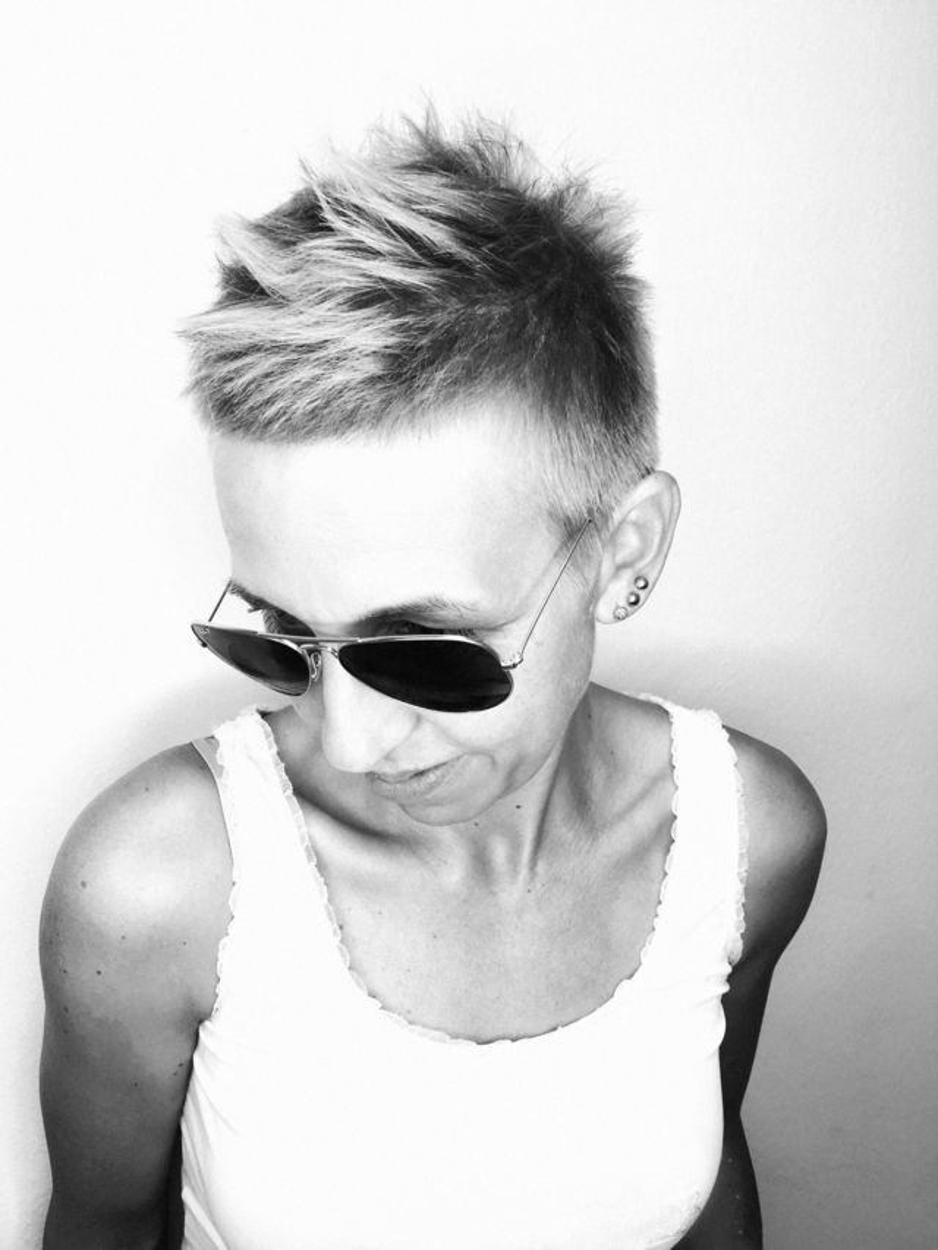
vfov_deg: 61.7
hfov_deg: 48.2
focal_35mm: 29
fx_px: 1048
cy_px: 625
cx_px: 469
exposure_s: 1/100
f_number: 2.2
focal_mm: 4.15
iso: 25
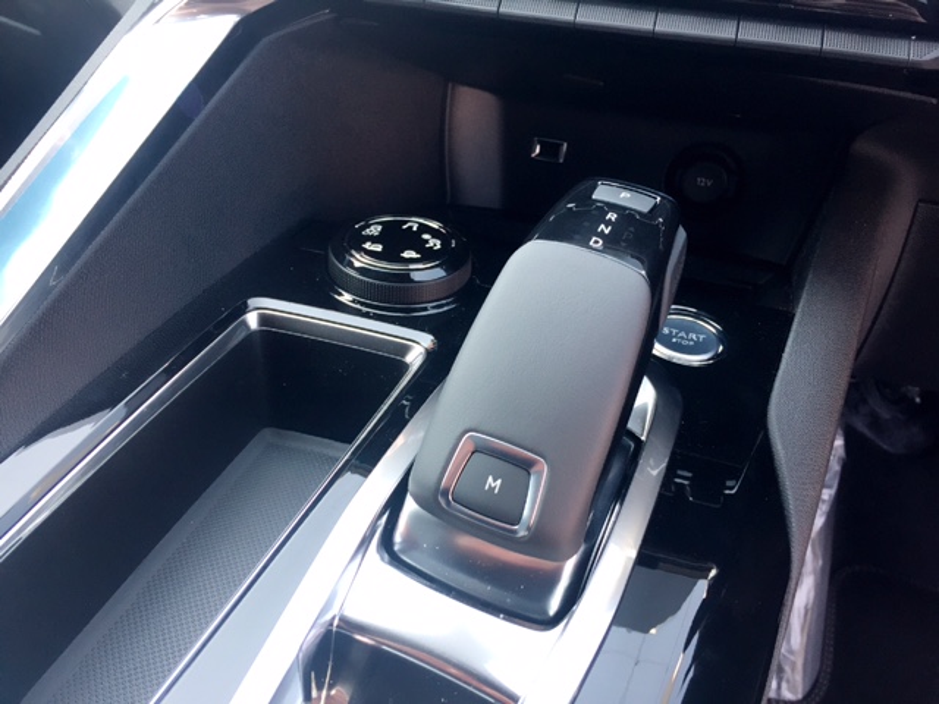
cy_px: 352
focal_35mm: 29
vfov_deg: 48.2
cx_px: 470
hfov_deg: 61.7
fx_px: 787
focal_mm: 4.15
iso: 50
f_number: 2.2
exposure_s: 1/120
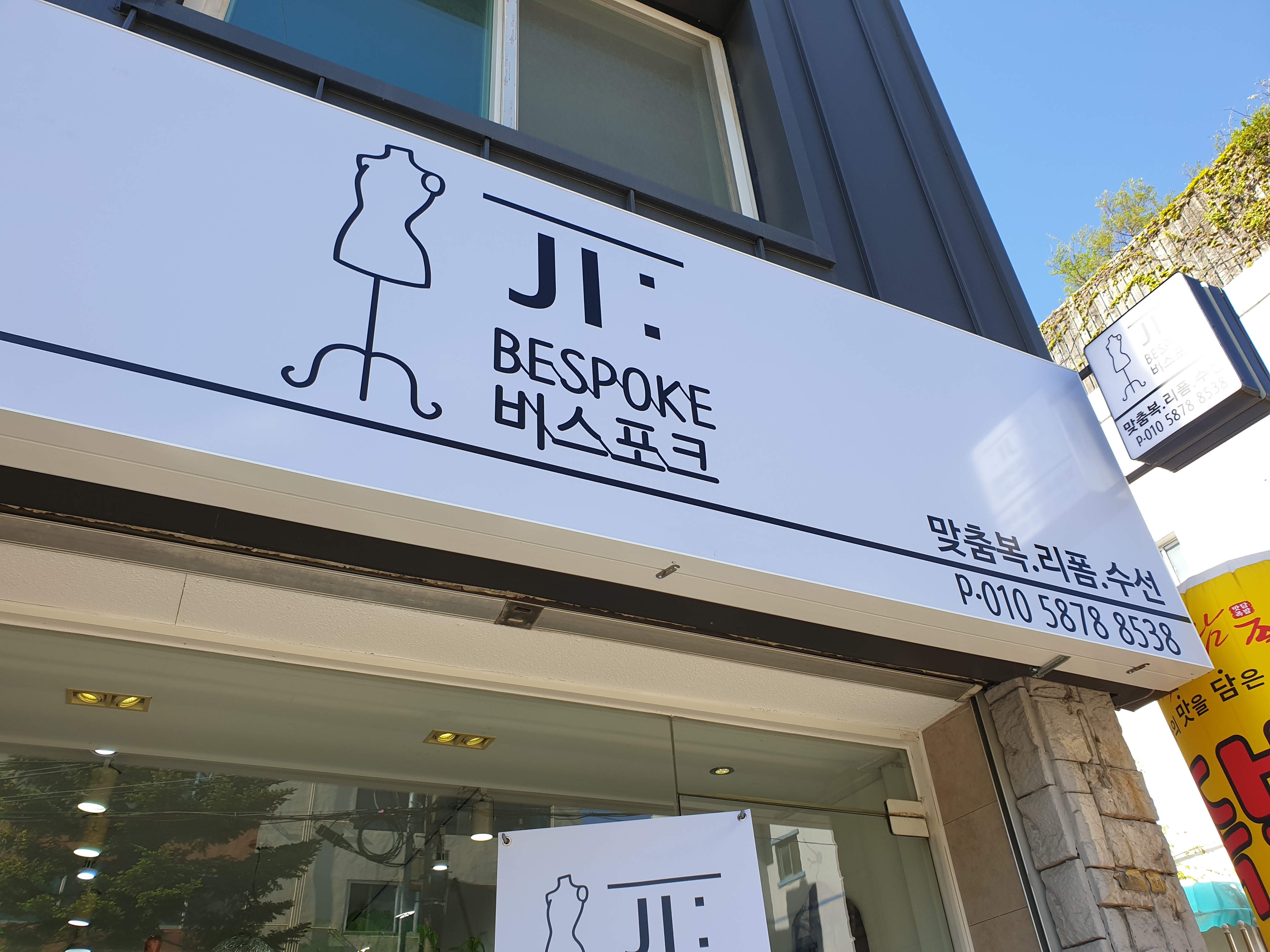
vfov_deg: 53.1
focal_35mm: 26
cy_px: 476
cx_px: 635
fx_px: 954
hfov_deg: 67.3
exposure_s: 1/461
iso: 50
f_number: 2.4
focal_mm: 4.3
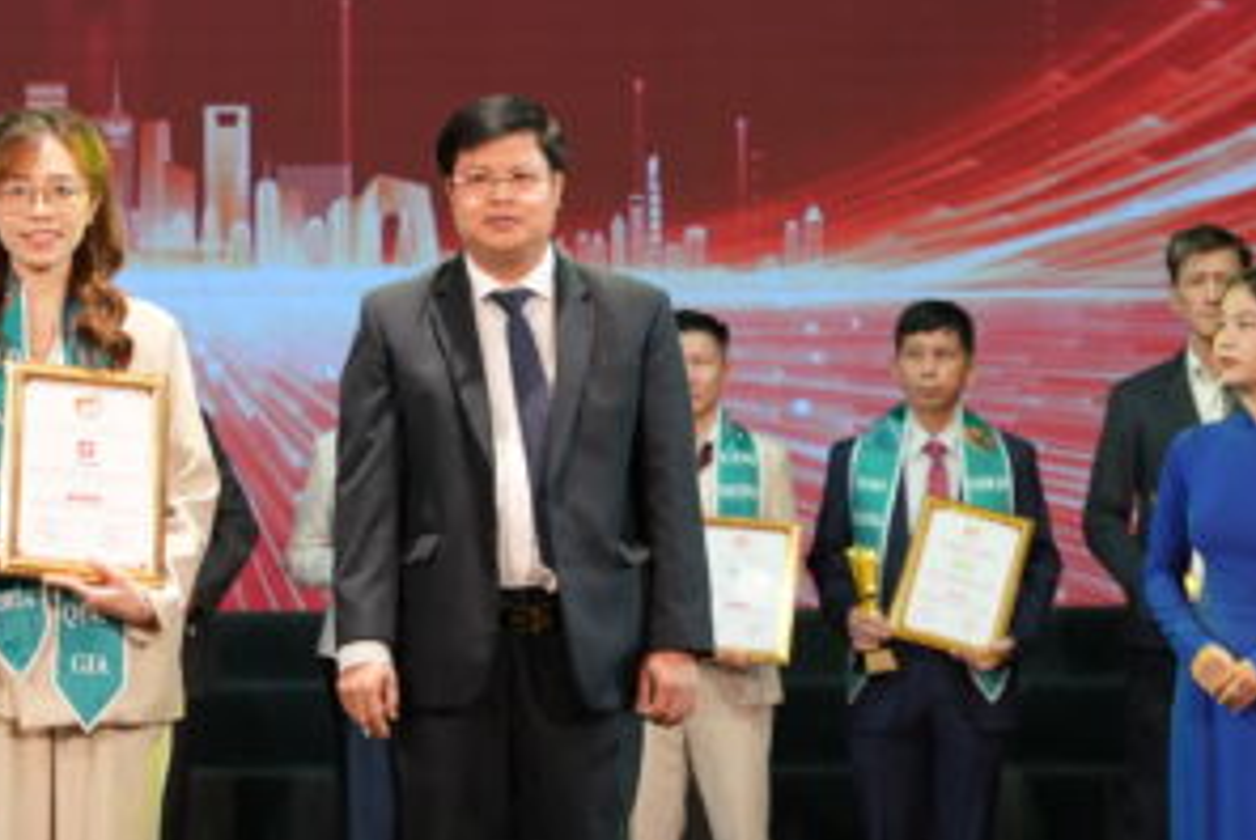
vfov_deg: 5.7
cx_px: 140
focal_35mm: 242
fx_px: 8451
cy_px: 185
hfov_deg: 8.5
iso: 320
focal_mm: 70
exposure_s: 1/100
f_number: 2.8
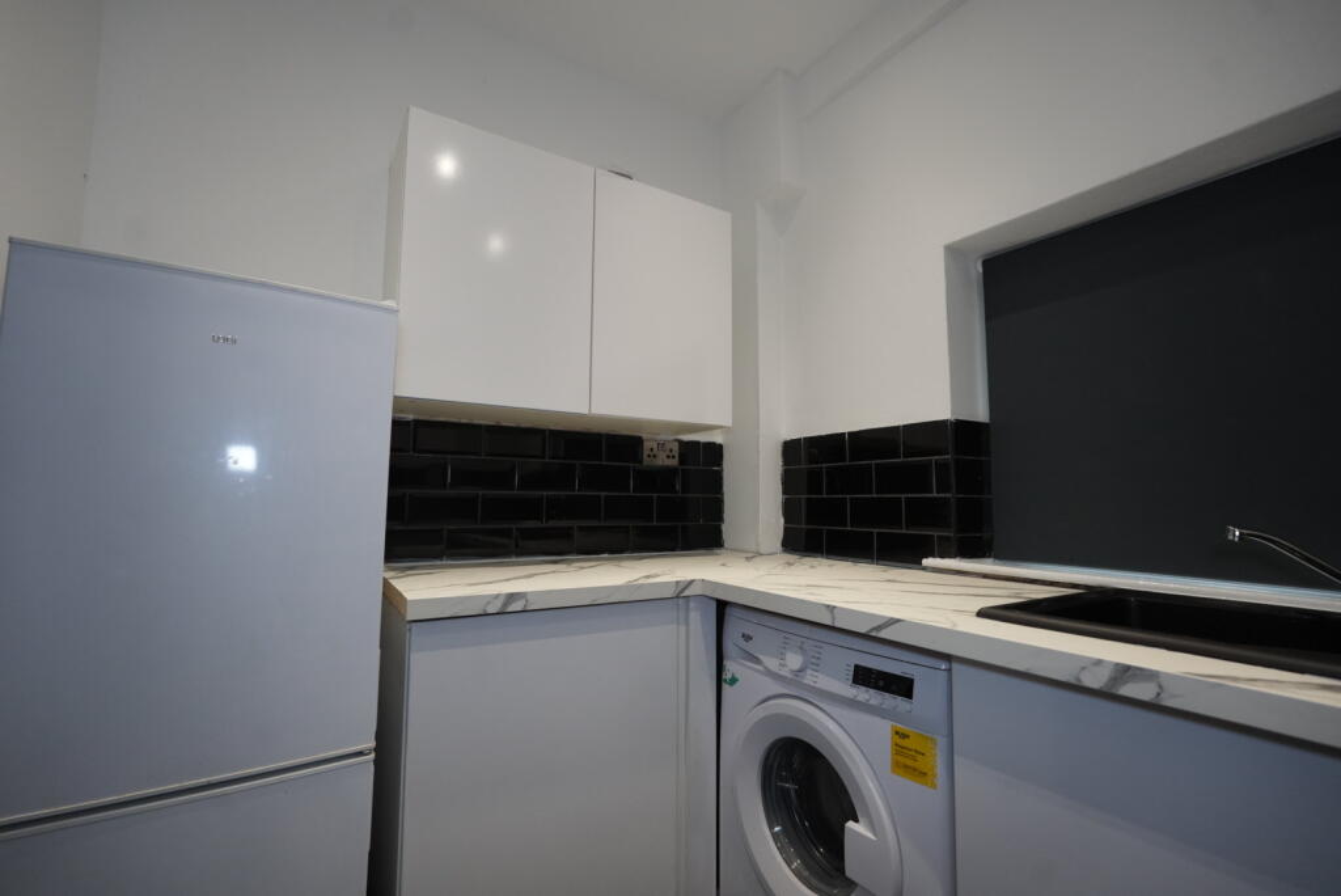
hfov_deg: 96.7
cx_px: 670
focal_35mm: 16
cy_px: 448
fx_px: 596
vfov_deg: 73.8
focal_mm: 16
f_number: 4
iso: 1600
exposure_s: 1/160
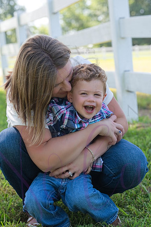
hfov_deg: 16.8
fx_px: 510
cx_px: 70
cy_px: 135
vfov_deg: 25.0
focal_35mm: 81
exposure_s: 1/640
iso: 400
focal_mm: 61
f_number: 4
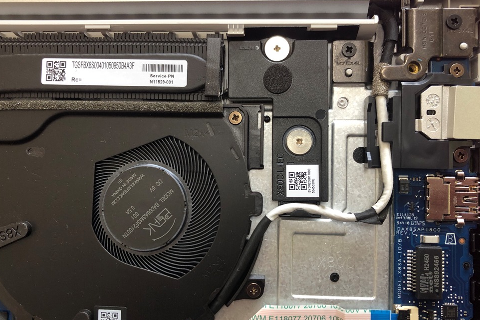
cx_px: 251
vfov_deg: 42.3
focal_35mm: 31
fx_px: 413
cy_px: 158
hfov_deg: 60.3
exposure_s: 1/33
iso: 40
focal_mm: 3.99
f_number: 1.8
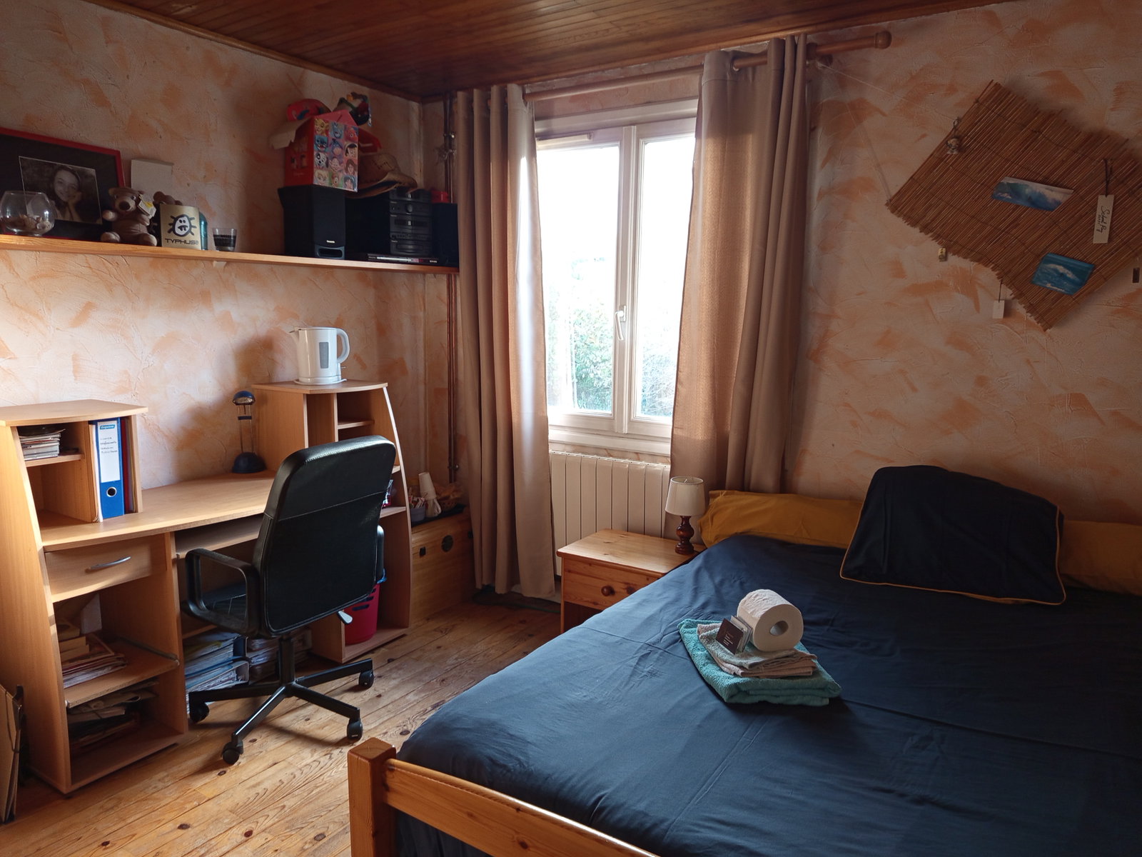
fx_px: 792
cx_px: 571
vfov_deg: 56.8
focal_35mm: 24
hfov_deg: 71.6
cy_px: 428
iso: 395
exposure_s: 1/50
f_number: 1.7
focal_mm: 5.24
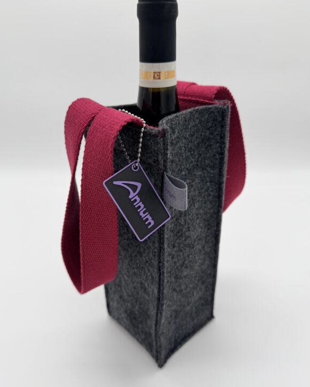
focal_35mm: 26
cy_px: 192
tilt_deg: -28.2
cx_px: 152
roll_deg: +1.3
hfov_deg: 54.9
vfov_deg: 66.0
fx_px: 298
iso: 80
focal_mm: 6.76
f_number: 1.78
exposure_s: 1/514
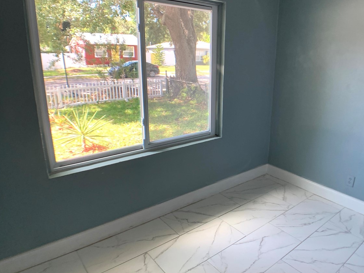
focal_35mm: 37
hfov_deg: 49.5
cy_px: 135
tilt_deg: -15.8
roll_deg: -2.1
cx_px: 234
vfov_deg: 38.7
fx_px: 389
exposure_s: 1/121
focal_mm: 4.25
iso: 80
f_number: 1.8
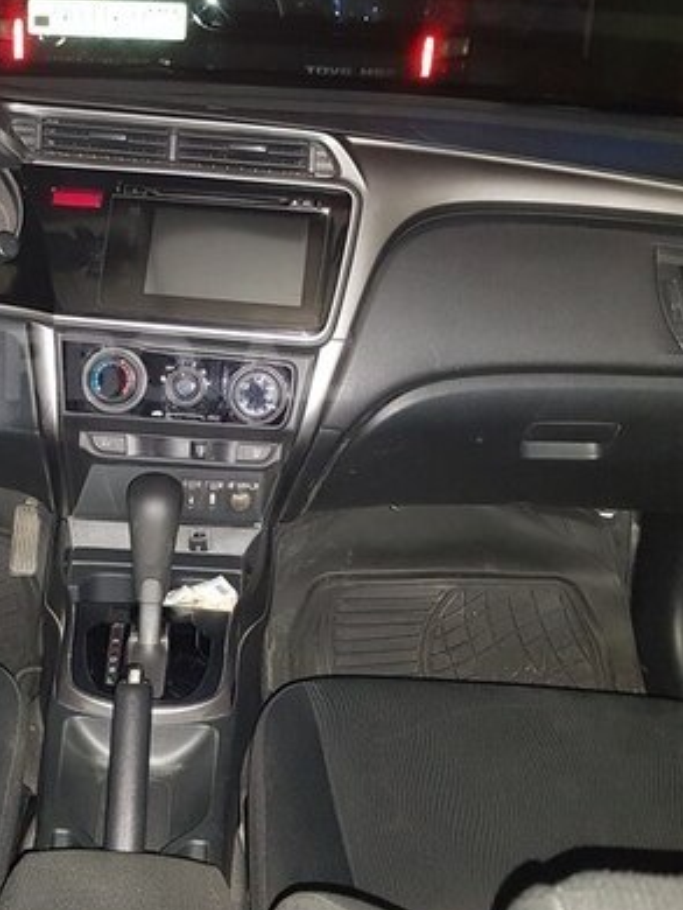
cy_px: 365
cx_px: 114
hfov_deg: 31.8
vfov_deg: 42.7
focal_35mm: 44
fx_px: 1156
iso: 320
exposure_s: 1/10
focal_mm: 4.2
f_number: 1.7
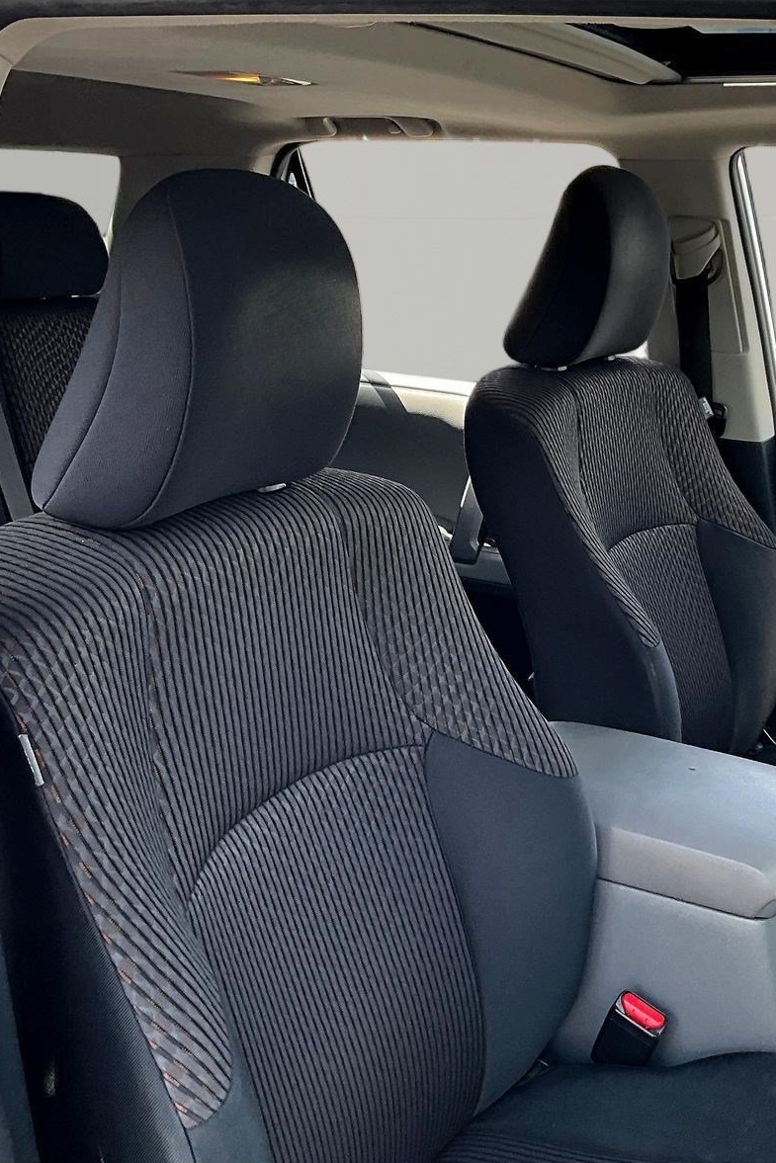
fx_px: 1325
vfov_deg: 47.4
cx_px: 526
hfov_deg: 32.3
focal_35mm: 41
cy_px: 576
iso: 25
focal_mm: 3
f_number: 1.8
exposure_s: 1/190
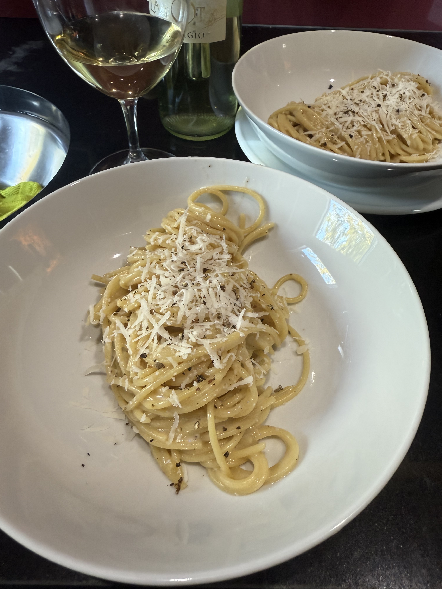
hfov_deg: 56.8
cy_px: 294
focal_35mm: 24
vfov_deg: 71.6
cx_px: 221
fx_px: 409
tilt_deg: -47.6
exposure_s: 1/50
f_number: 2.2
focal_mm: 2.22
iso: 200
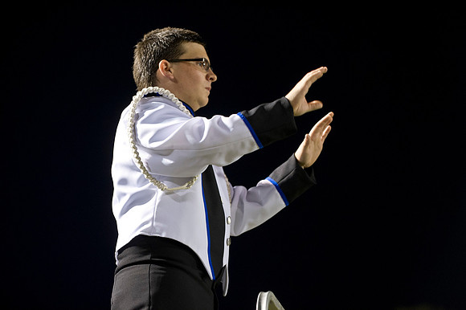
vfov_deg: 11.0
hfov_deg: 16.4
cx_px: 233
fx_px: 1617
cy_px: 155
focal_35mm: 125
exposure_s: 1/125
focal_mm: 125
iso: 3200
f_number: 3.2
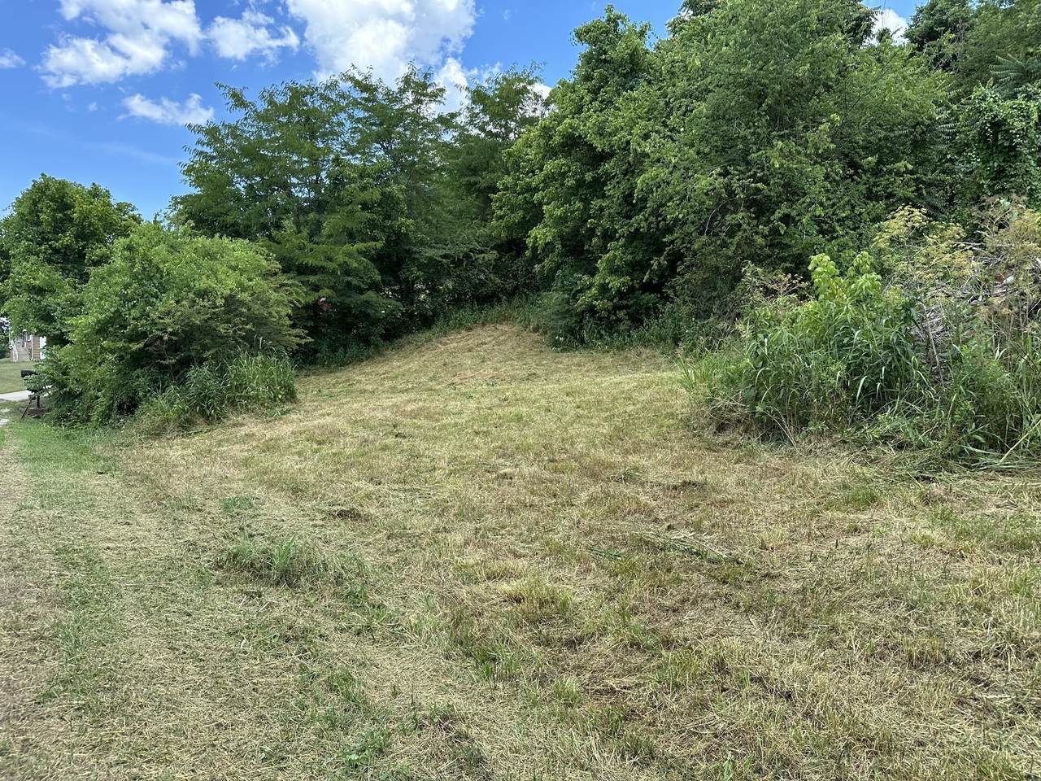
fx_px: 722
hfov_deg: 71.6
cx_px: 520
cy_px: 390
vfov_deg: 56.8
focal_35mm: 24
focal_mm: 6.86
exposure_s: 1/1144
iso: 80
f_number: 1.78
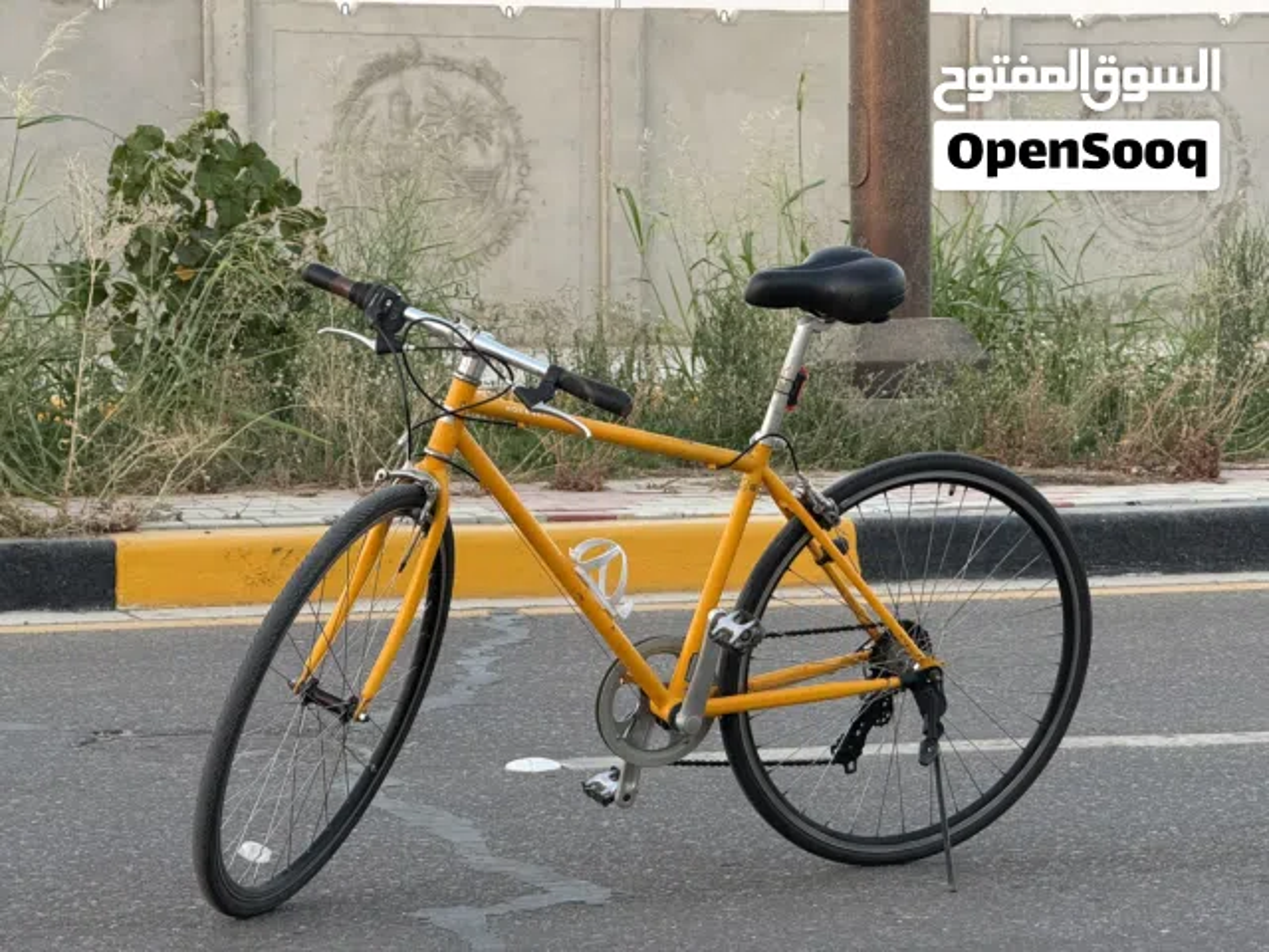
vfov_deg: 12.3
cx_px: 634
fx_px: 4399
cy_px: 476
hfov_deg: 16.4
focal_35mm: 120
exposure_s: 1/99
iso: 160
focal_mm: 15.66
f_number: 2.8
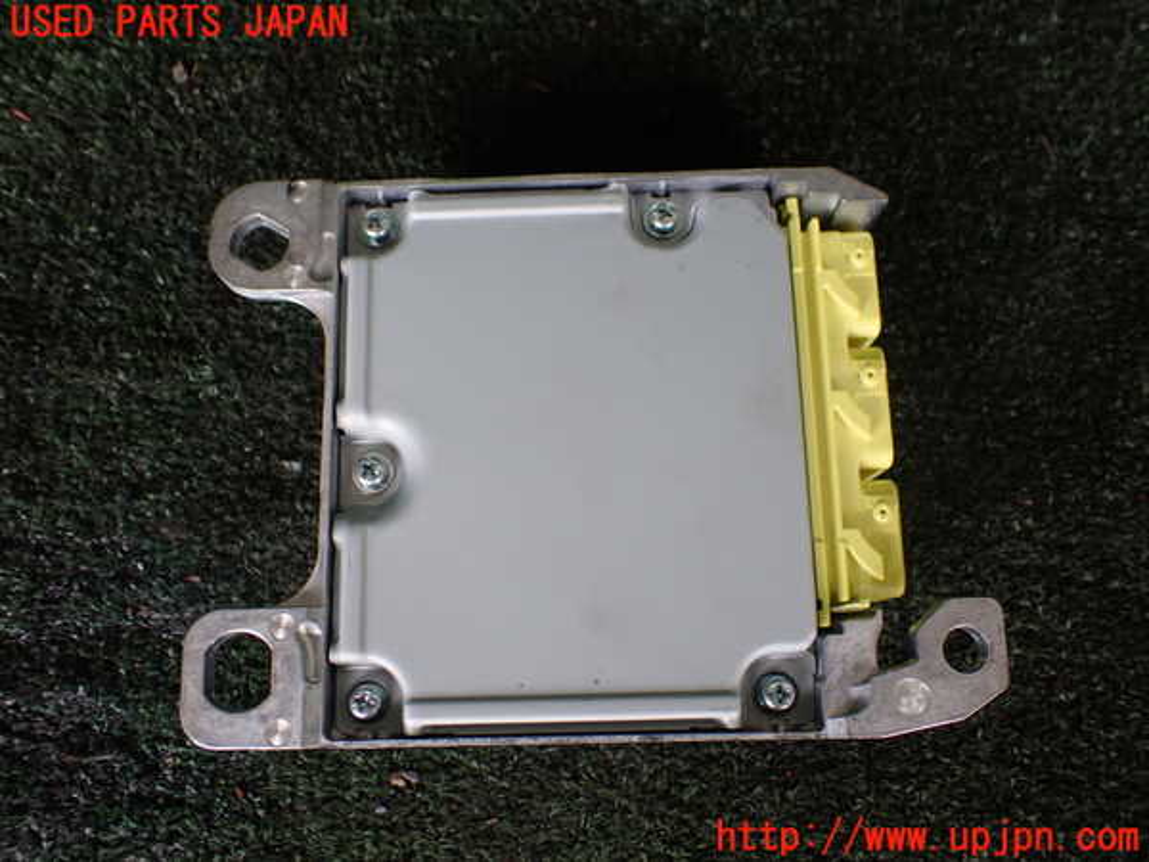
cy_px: 431
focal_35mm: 30
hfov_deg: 60.0
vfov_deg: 46.8
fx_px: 996
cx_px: 574
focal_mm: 5.4
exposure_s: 1/125
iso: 160
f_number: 2.3
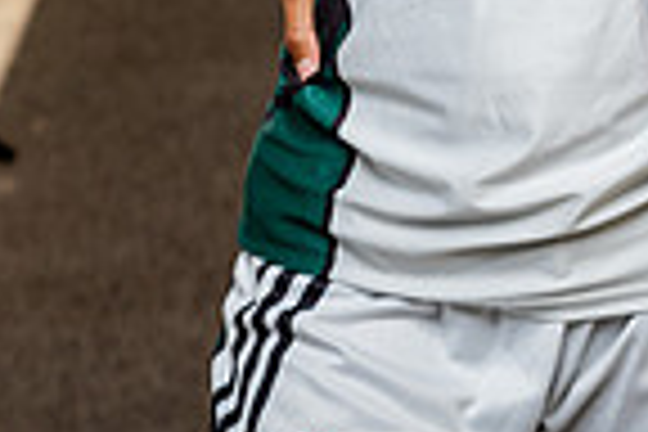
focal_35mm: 163
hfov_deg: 12.5
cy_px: -513
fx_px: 2934
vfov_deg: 7.9
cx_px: 616
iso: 400
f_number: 4.5
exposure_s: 1/250
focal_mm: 52
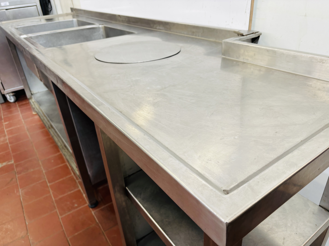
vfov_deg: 53.1
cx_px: 164
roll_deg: +3.8
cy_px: 123
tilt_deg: -29.8
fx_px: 247
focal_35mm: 26
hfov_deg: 67.3
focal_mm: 5.96
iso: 80
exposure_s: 1/50
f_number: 1.6
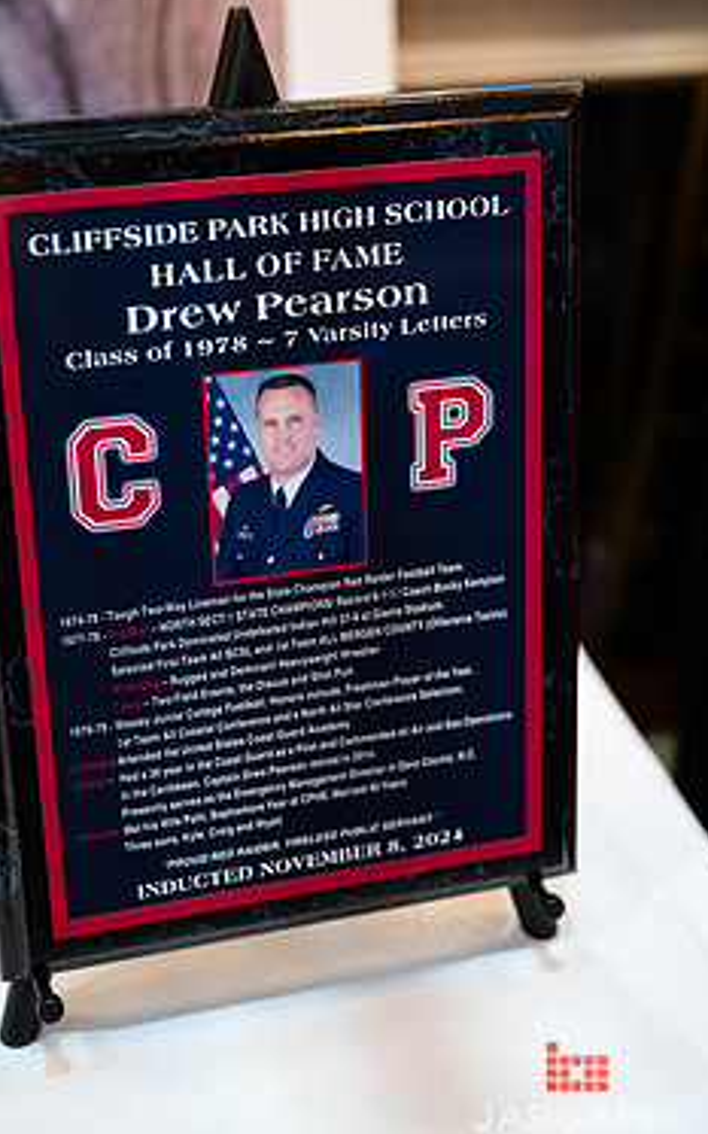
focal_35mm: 59
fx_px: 1822
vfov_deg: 34.5
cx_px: 305
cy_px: 514
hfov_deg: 22.0
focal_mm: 48
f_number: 3.2
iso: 1600
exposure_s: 1/200
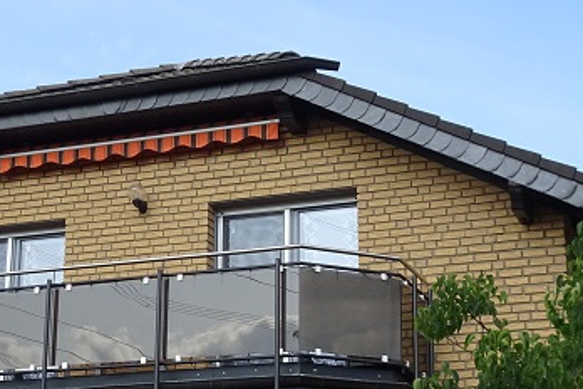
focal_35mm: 79
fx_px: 1279
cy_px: 269
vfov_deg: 17.2
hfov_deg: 25.6
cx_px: 204
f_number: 3.5
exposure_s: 1/500
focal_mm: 4.6
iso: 80
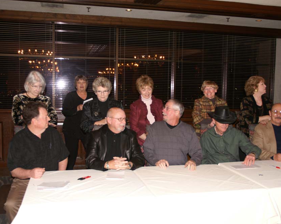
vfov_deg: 39.2
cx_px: 149
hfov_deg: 47.9
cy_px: 112
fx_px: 316
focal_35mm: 38
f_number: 3.5
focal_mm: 22
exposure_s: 1/60
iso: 200
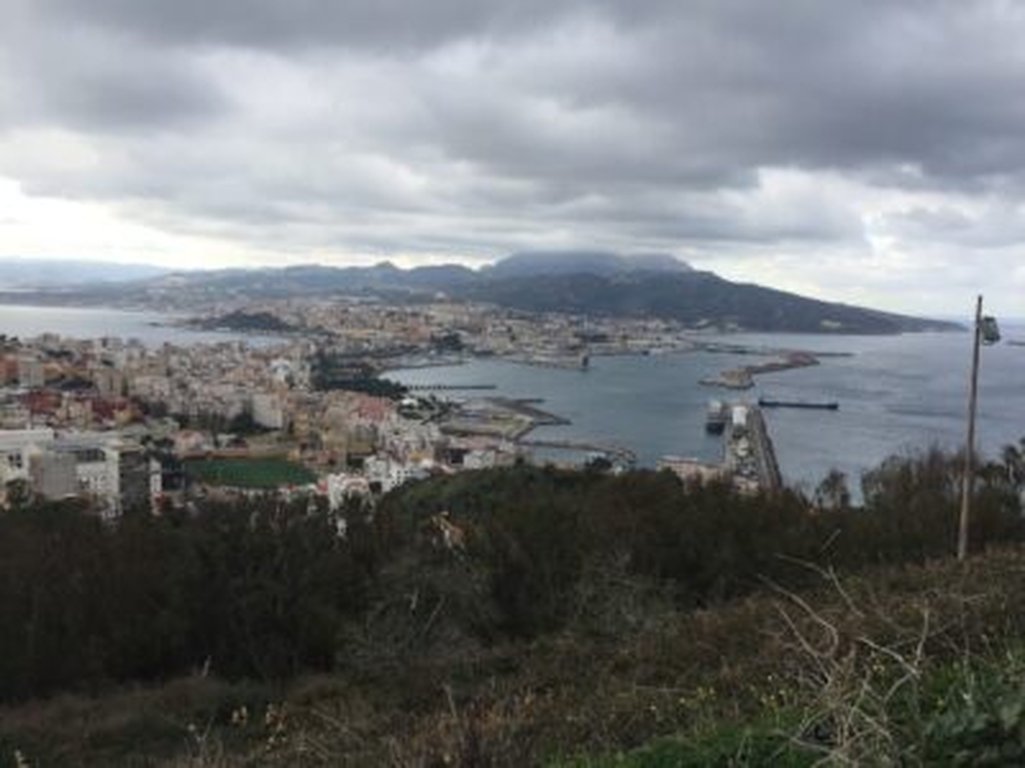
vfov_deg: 48.2
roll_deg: -1.5
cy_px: 384
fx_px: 859
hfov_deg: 61.7
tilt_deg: -6.7
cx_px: 512
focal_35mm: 29
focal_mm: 4.15
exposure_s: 1/732
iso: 32
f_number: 2.2
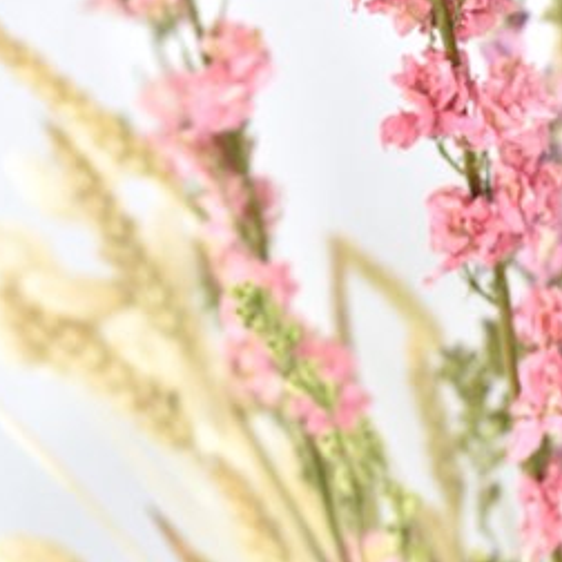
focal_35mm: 105
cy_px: 65
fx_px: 1929
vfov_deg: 16.4
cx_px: 420
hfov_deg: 16.5
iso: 100
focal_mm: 26
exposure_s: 1/80
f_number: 4.5
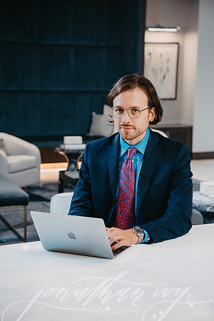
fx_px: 624
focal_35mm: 70
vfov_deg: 28.8
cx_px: 107
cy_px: 160
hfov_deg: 19.5
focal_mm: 70
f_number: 4.5
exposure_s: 1/200
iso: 1600
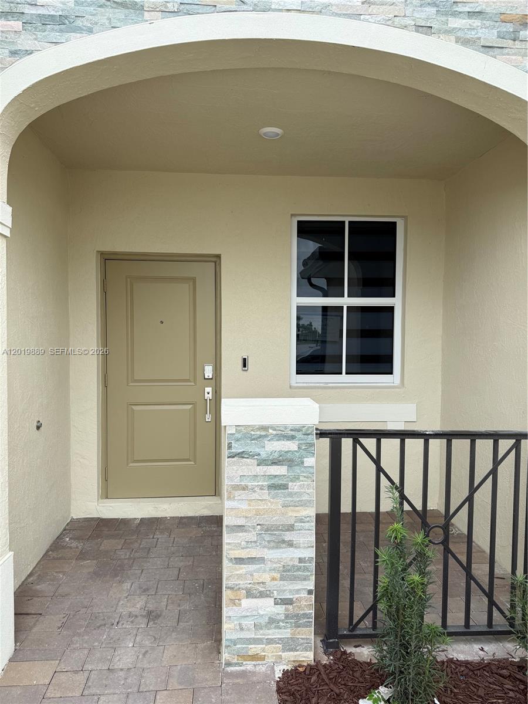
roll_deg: -1.2
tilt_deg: -1.4
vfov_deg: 71.6
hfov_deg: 56.8
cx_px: 264
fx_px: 488
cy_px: 352
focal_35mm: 24
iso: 80
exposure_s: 1/1075
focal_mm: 6.76
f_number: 1.78
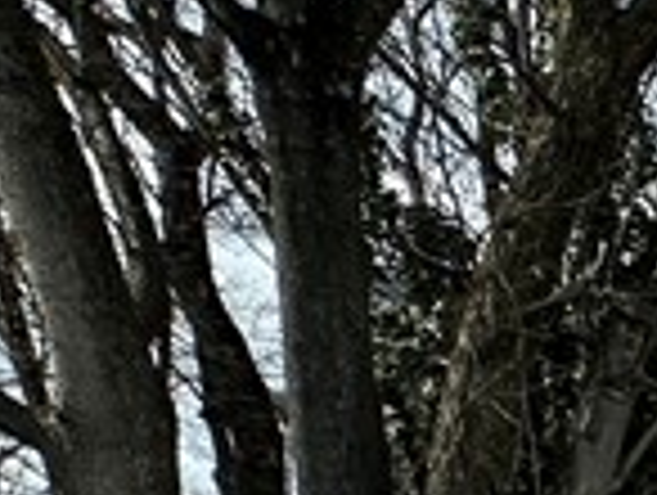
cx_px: 2070
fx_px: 1863
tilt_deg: +0.7
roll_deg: +1.9
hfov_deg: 10.8
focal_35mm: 98
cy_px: 1026
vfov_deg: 12.9
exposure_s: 1/1984
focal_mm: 2.22
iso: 40
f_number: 2.2
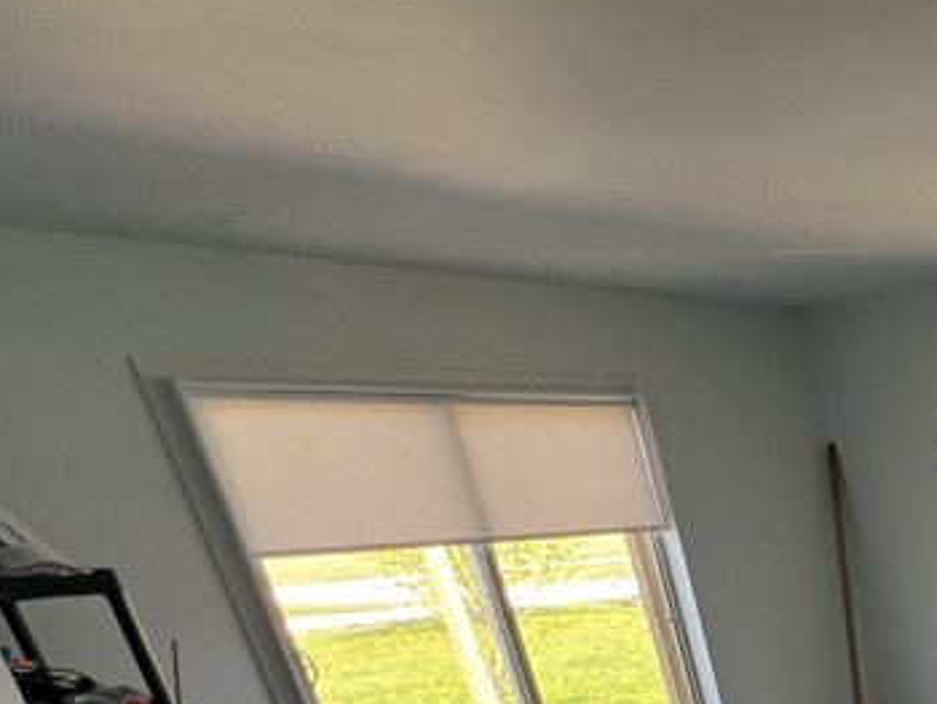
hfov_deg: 34.1
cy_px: 993
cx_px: 1231
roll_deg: +3.4
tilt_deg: -24.9
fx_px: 1029
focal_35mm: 38
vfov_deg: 28.3
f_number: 1.8
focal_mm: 1.57
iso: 64
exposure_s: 1/99
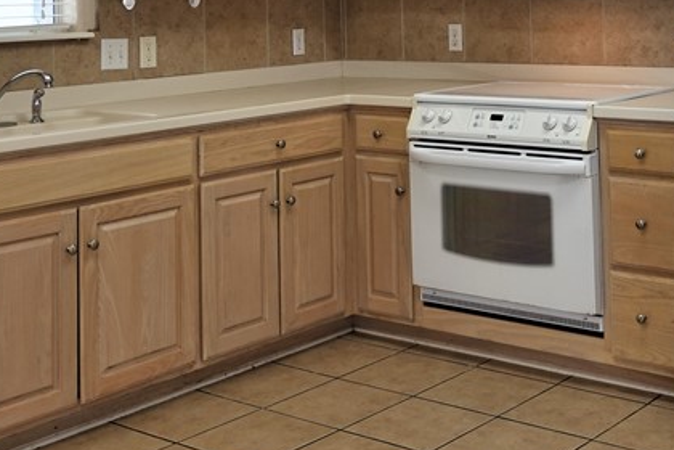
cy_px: -55
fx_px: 1161
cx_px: 489
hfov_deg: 31.9
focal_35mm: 62
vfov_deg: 20.8
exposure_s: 1/30
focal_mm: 9
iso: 100
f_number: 2.8
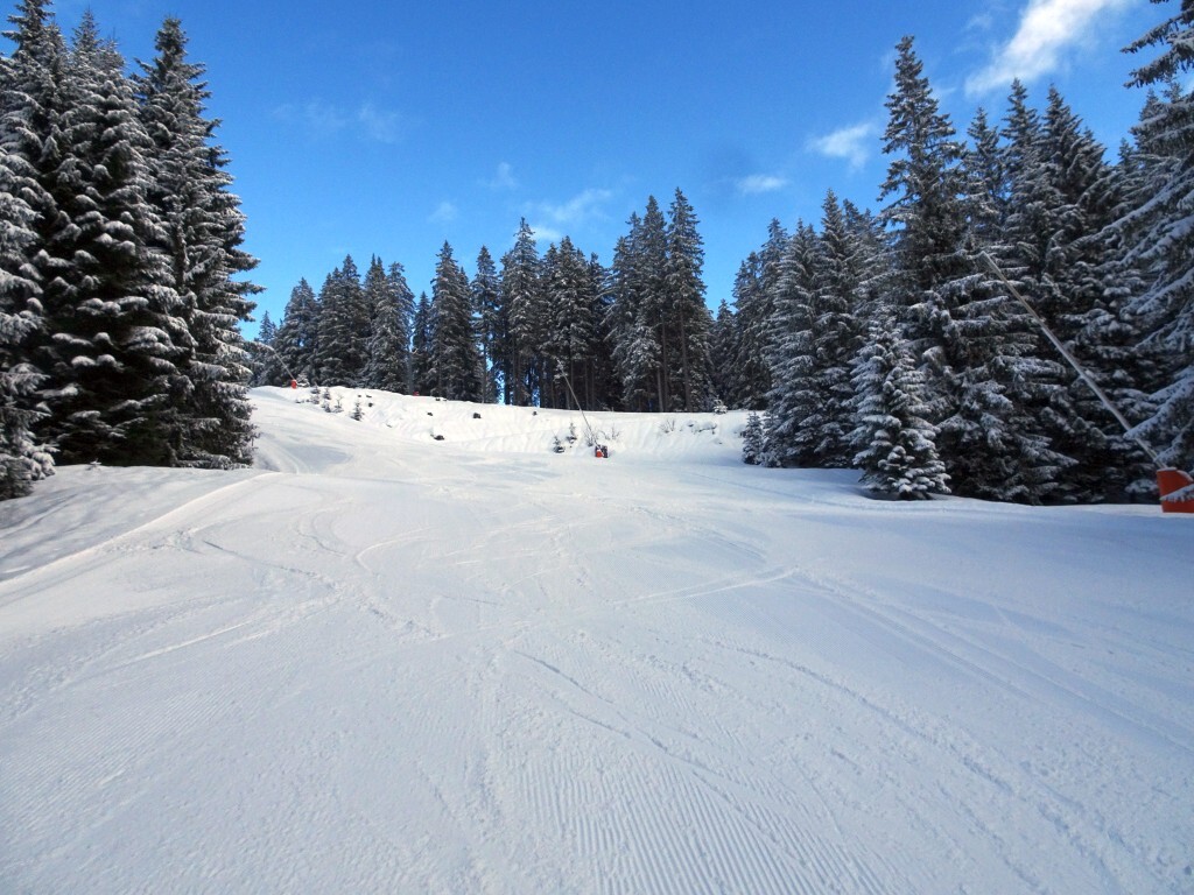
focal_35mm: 24
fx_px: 828
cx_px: 597
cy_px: 448
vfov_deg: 56.8
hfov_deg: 71.6
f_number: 3.5
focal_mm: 4.1
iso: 80
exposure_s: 1/1000
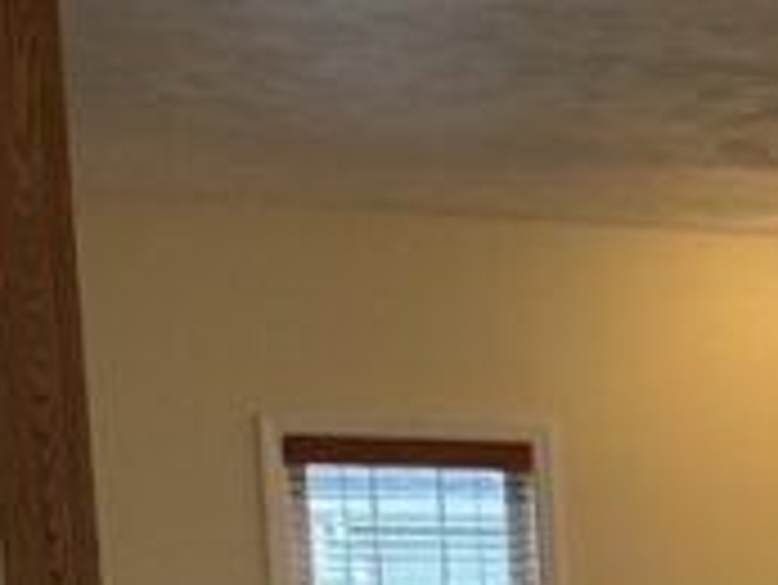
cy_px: 1134
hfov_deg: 12.6
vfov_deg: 10.3
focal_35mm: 134
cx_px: 1632
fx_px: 3014
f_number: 1.8
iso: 100
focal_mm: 3
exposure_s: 1/60
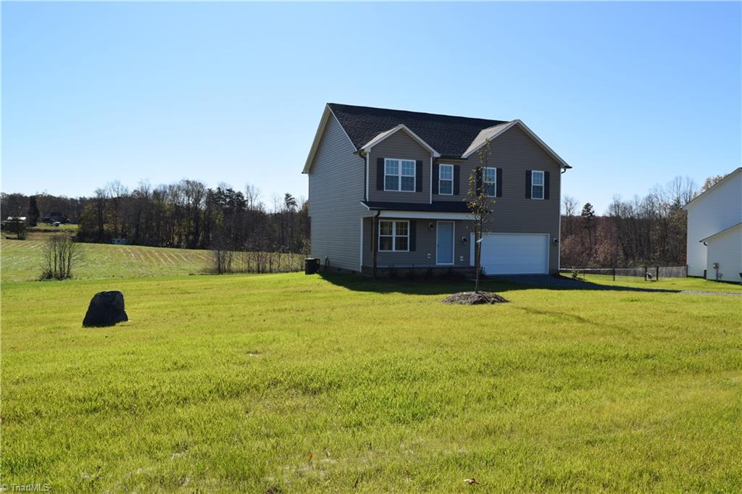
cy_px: 247
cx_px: 371
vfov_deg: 47.9
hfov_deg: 67.4
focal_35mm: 27
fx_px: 556
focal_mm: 18
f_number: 10
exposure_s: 1/200
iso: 100
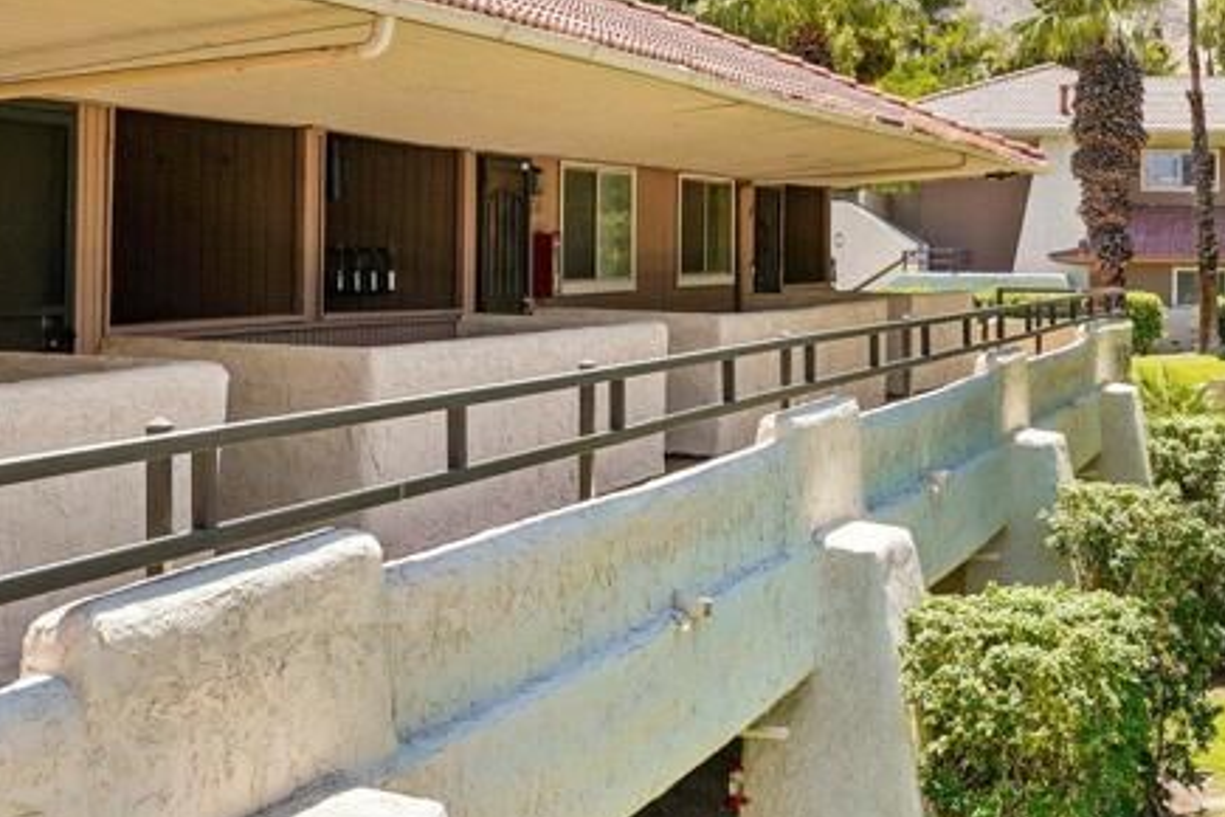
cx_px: 696
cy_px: 172
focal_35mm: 73
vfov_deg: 18.5
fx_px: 2484
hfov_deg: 27.7
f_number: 8
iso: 100
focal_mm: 31
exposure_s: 1/160
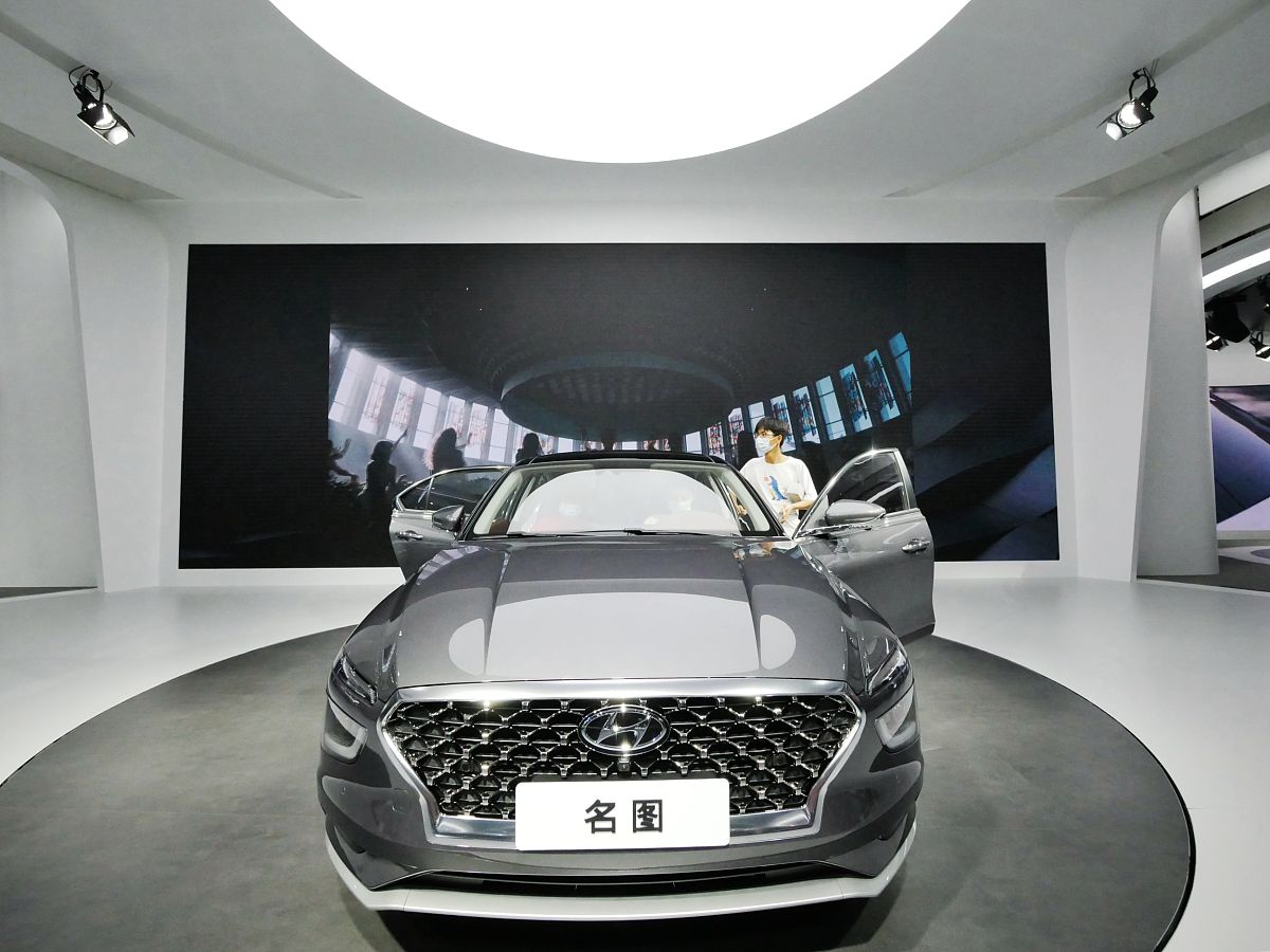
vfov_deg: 85.7
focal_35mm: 14
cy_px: 476
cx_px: 635
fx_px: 514
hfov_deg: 102.1
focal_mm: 7
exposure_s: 1/2000
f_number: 4.5
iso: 3200
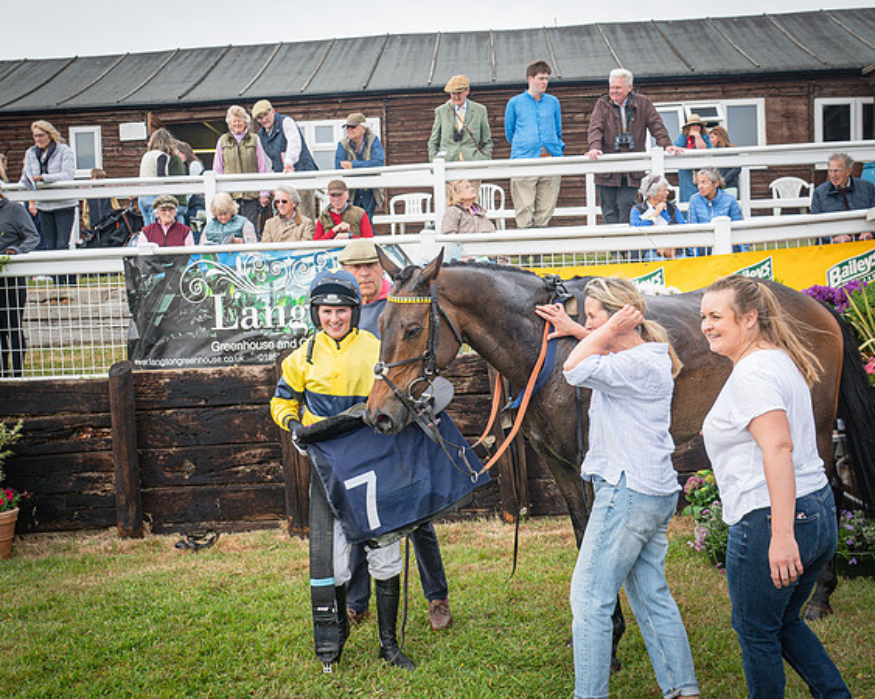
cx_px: 406
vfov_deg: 36.8
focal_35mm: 41
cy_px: 350
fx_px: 1050
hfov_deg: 45.2
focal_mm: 24
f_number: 5
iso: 400
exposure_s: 1/400
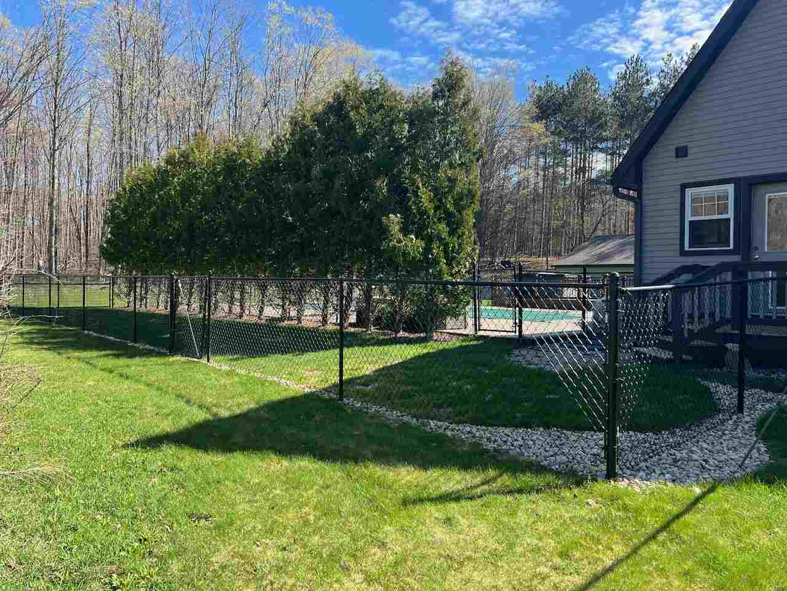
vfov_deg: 53.1
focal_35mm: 26
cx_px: 394
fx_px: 591
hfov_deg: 67.3
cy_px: 296
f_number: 1.5
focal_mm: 5.7
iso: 50
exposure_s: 1/1089
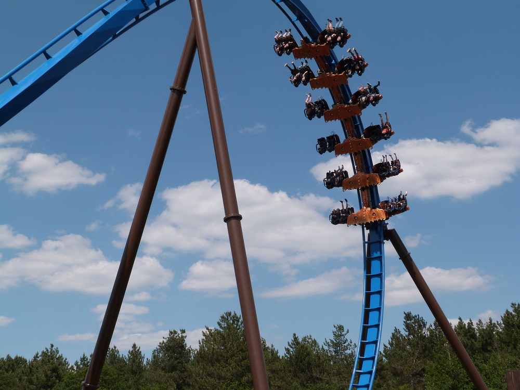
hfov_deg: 35.5
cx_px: 260
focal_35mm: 54
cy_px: 195
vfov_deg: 27.0
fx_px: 811
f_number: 5.6
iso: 100
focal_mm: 9.7
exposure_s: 1/640
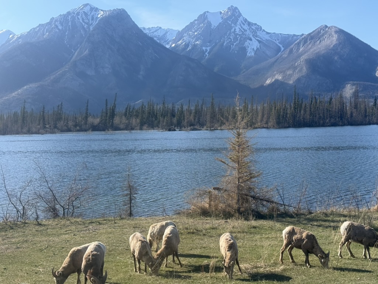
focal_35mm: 48
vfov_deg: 30.3
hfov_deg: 39.7
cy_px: 142
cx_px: 189
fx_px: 524
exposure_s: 1/3704
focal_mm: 6.76
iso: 100
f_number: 1.78
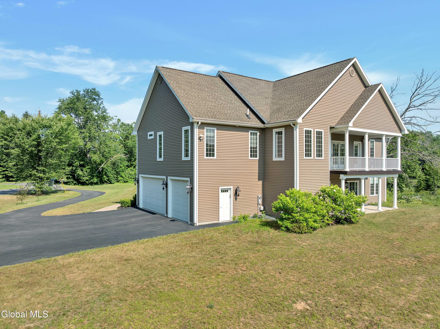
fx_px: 305
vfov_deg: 56.8
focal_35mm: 24
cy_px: 164
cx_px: 220
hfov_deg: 71.6
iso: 100
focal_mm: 12.29
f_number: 2.8
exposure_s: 1/1600
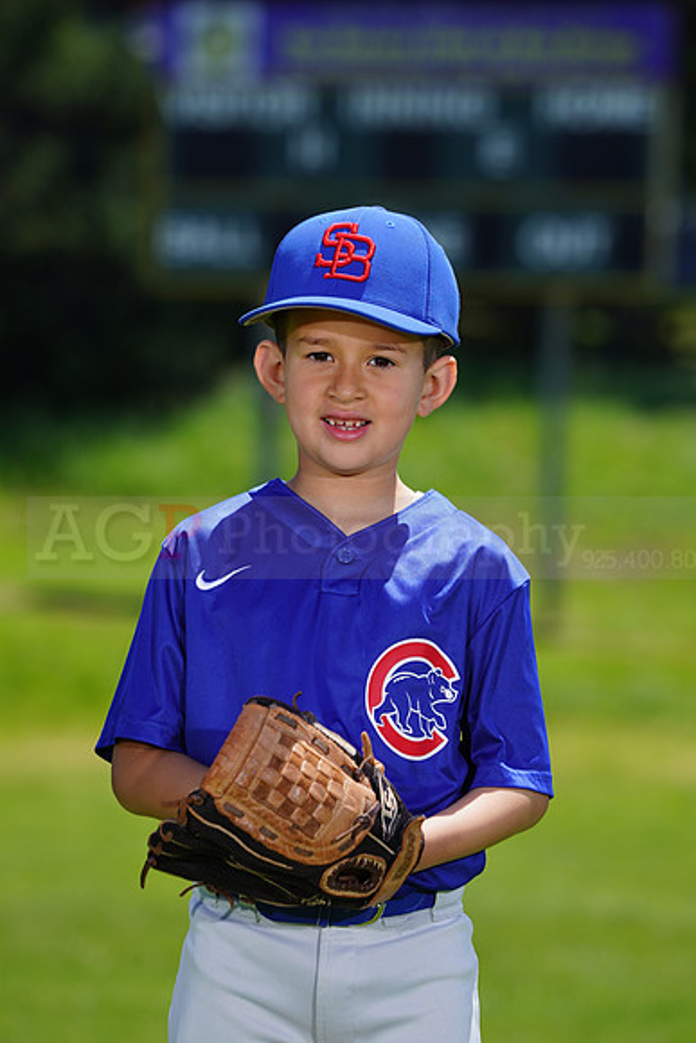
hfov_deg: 4.8
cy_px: 522
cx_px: 348
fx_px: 8259
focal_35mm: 285
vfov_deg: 7.2
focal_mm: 285
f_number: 8
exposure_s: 1/250
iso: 100
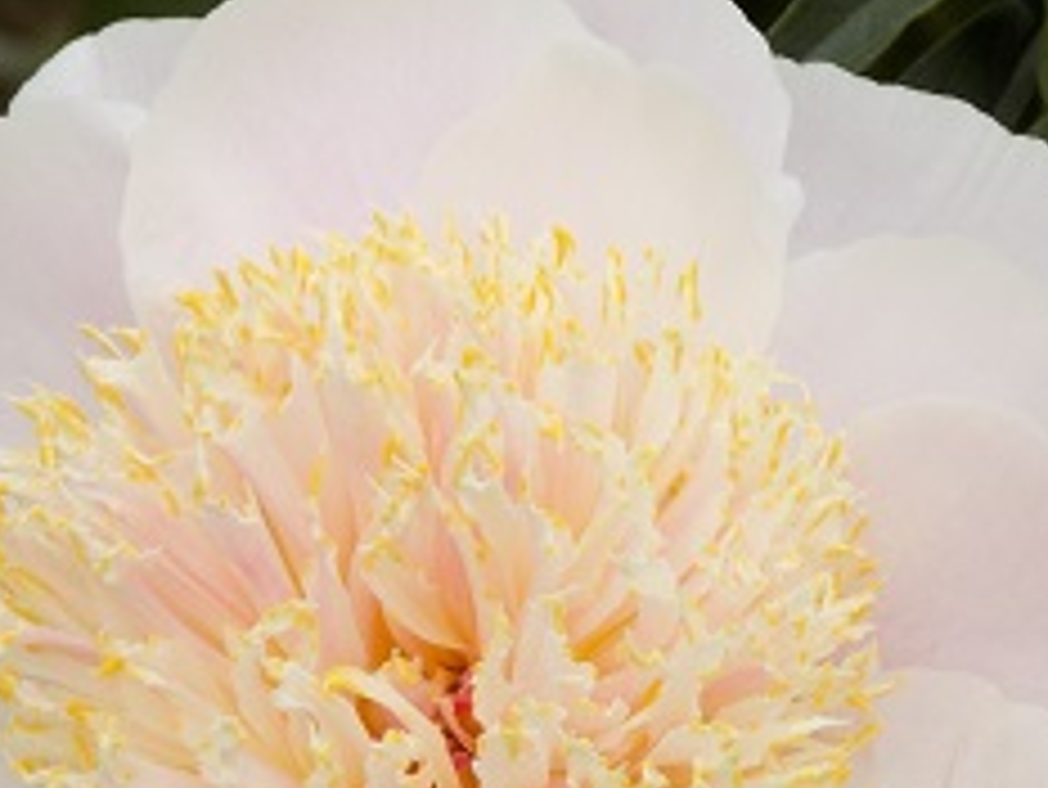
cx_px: 463
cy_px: 761
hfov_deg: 3.7
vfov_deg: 2.8
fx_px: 16175
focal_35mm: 534
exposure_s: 1/250
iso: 80
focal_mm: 46
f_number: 5.7
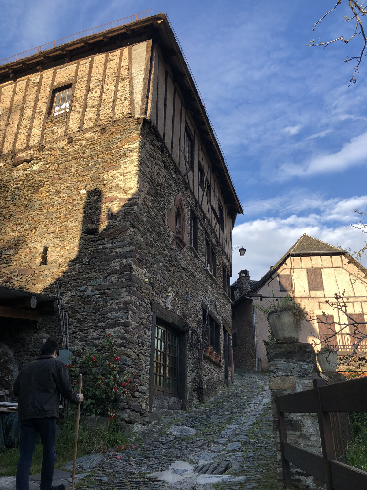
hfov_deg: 49.7
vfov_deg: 63.4
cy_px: 245
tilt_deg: +25.0
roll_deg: +0.3
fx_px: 396
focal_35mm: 28
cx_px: 184
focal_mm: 4
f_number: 1.8
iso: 20
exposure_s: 1/685
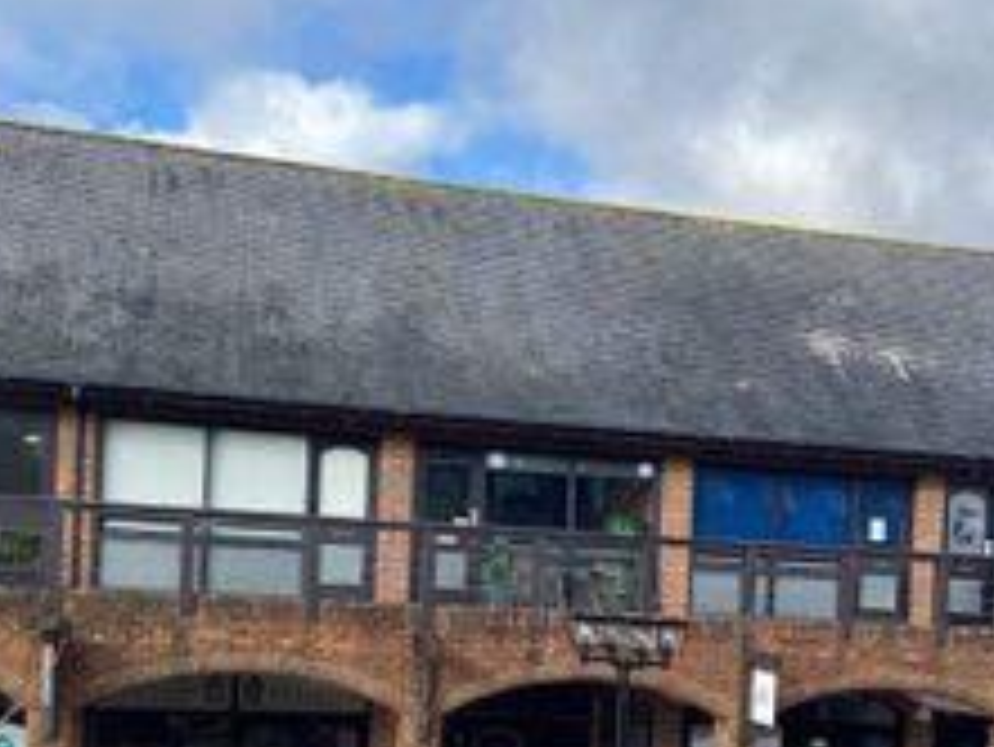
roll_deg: -2.7
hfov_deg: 40.4
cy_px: 630
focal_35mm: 47
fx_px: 1350
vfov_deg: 29.9
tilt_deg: -0.9
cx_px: 553
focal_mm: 4.25
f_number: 1.8
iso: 32
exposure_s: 1/600
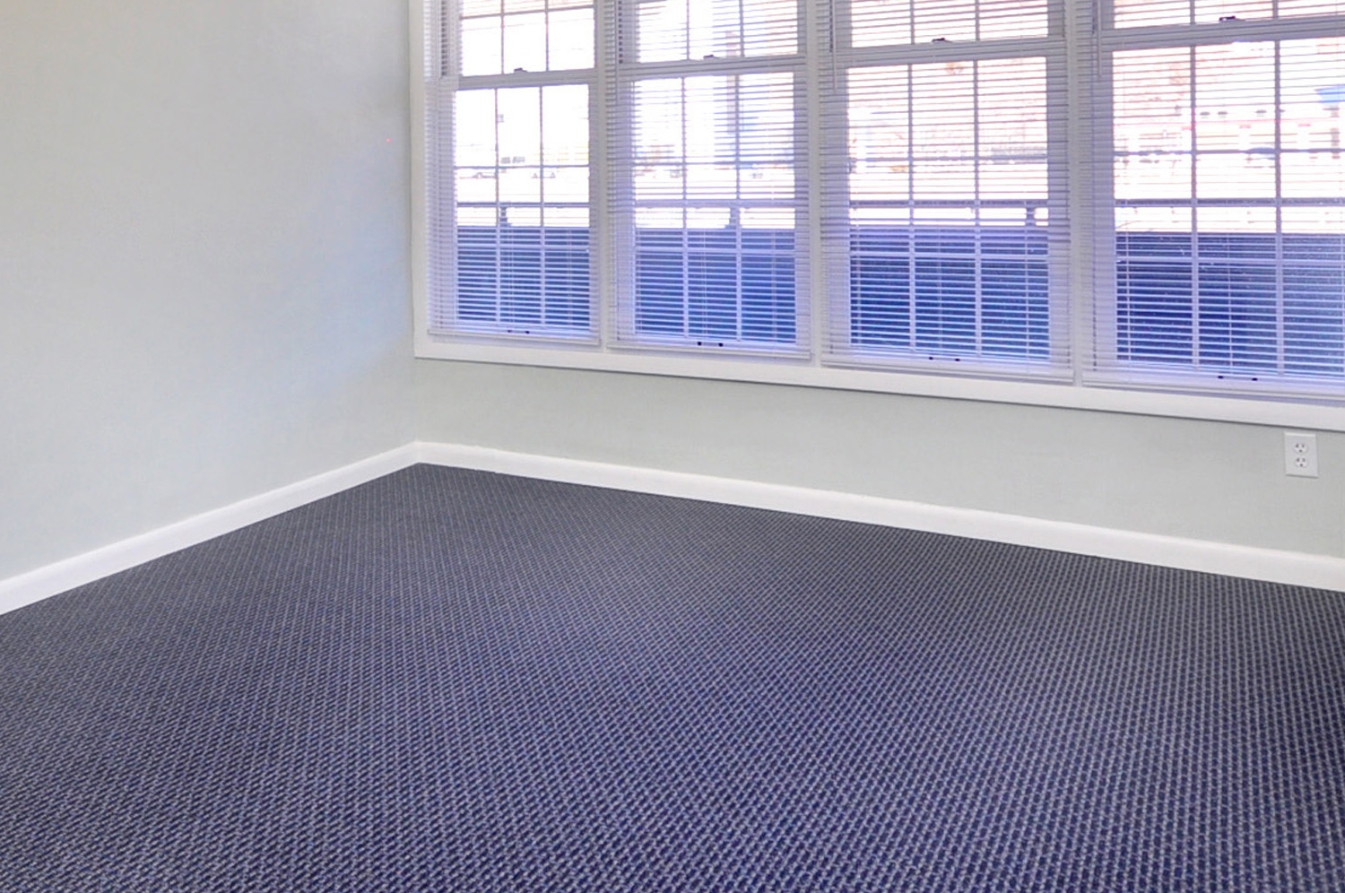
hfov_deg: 63.1
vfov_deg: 42.4
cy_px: 152
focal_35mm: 29
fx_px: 1082
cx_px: 529
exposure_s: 1/100
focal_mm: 10
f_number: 4
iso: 250
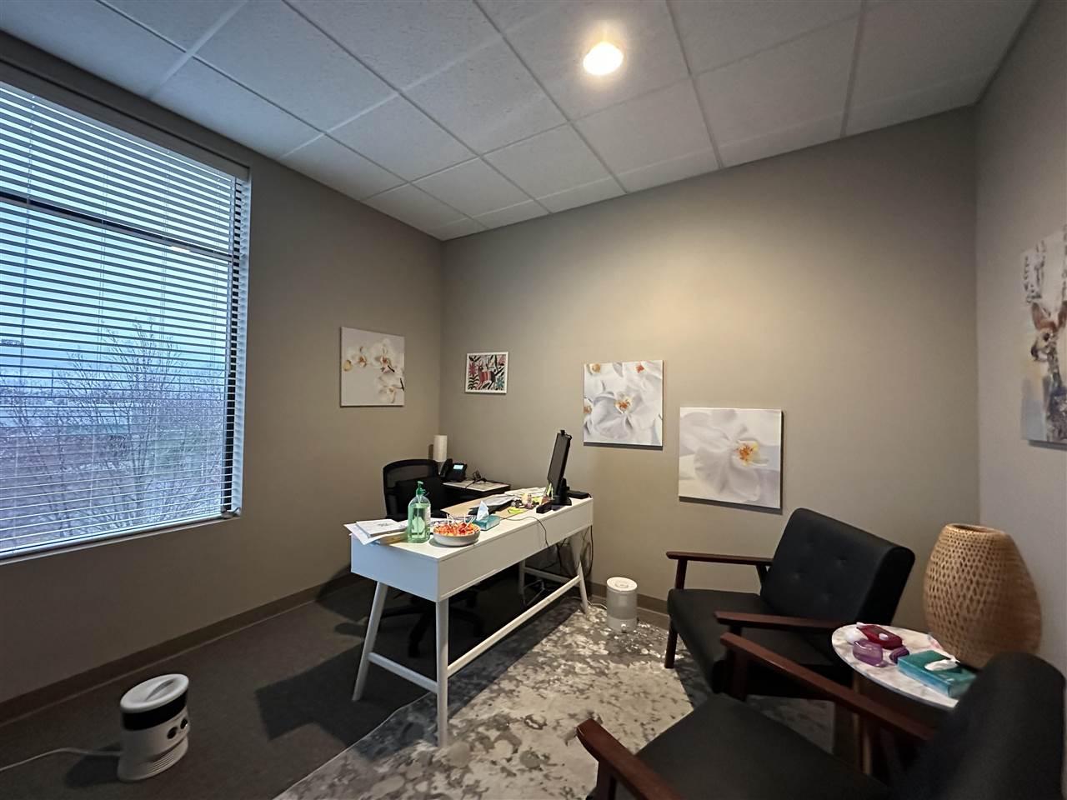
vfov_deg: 85.7
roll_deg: -1.2
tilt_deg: +1.1
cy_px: 400
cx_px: 534
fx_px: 432
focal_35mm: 14
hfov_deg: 102.1
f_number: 2.2
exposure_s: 1/60
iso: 1000
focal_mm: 2.22
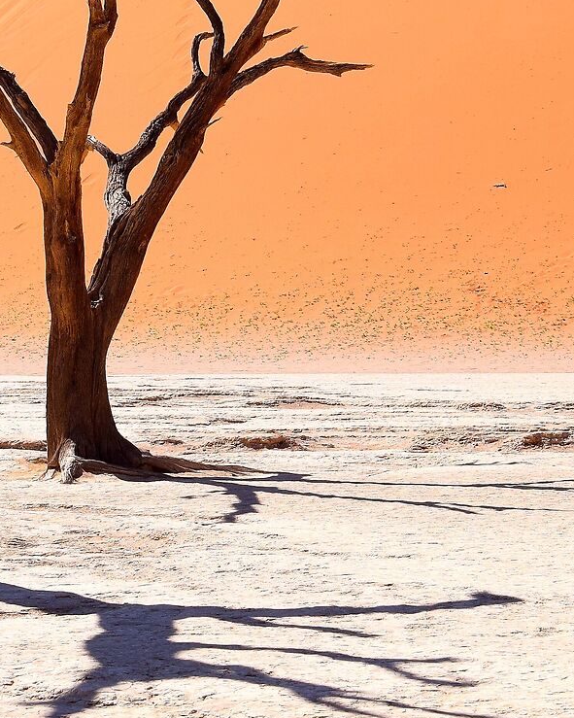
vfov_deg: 14.8
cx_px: 309
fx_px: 2719
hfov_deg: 12.1
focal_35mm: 128
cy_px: 39
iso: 400
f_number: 7.1
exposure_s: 1/1600
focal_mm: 28
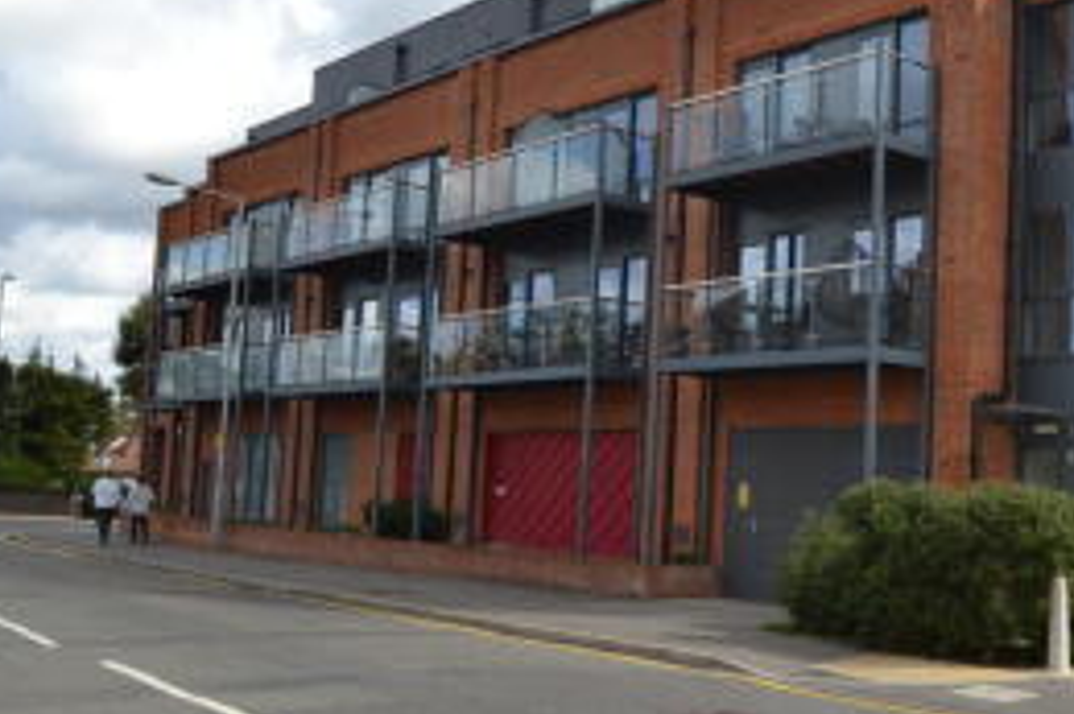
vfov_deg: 30.5
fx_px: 1312
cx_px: 814
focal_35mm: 44
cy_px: 394
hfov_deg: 43.0
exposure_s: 1/200
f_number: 7.1
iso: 100
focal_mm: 16
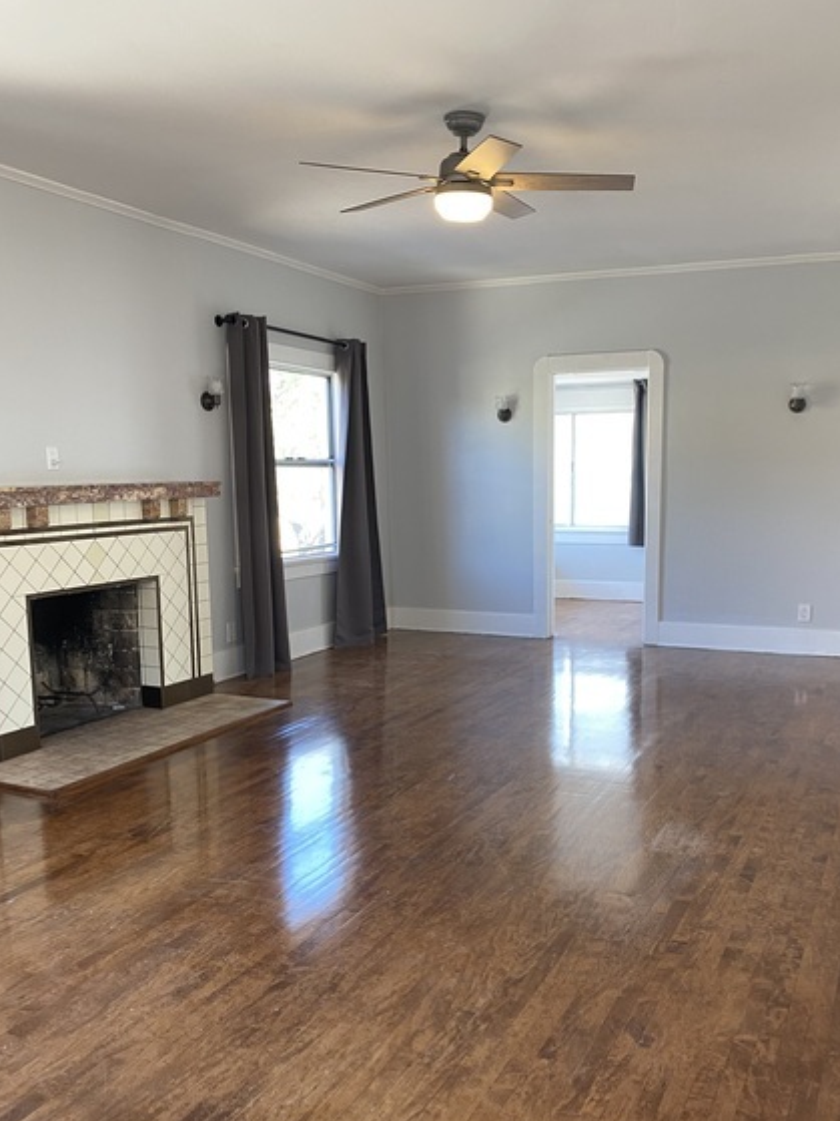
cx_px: 485
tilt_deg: -8.3
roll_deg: +0.3
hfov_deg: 45.3
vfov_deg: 58.2
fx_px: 1003
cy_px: 627
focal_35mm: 31
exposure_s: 1/60
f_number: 1.8
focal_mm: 4.25
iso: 125
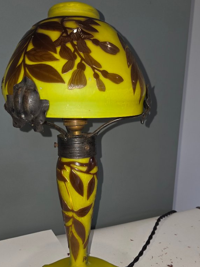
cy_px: 176
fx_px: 277
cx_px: 113
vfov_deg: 50.5
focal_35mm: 36
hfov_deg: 39.6
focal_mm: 5.4
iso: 50
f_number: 1.8
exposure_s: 1/60
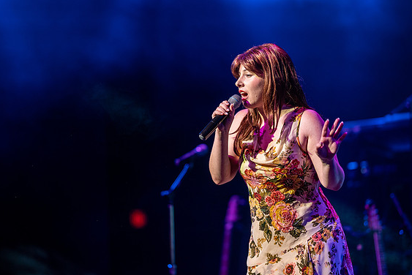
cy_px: 141
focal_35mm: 139
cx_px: 209
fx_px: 1592
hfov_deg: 14.8
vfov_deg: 9.9
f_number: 1.8
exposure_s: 1/320
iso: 500
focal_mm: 135
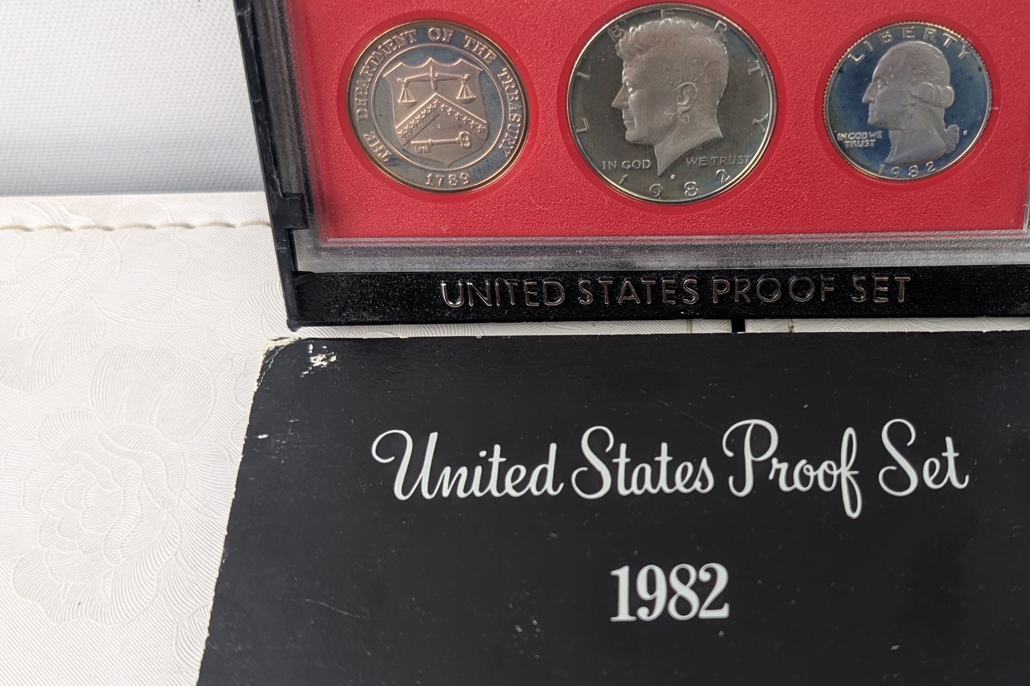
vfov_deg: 29.2
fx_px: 1316
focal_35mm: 46
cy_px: 367
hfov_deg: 42.1
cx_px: 705
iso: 36
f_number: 1.68
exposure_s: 1/30
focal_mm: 6.9
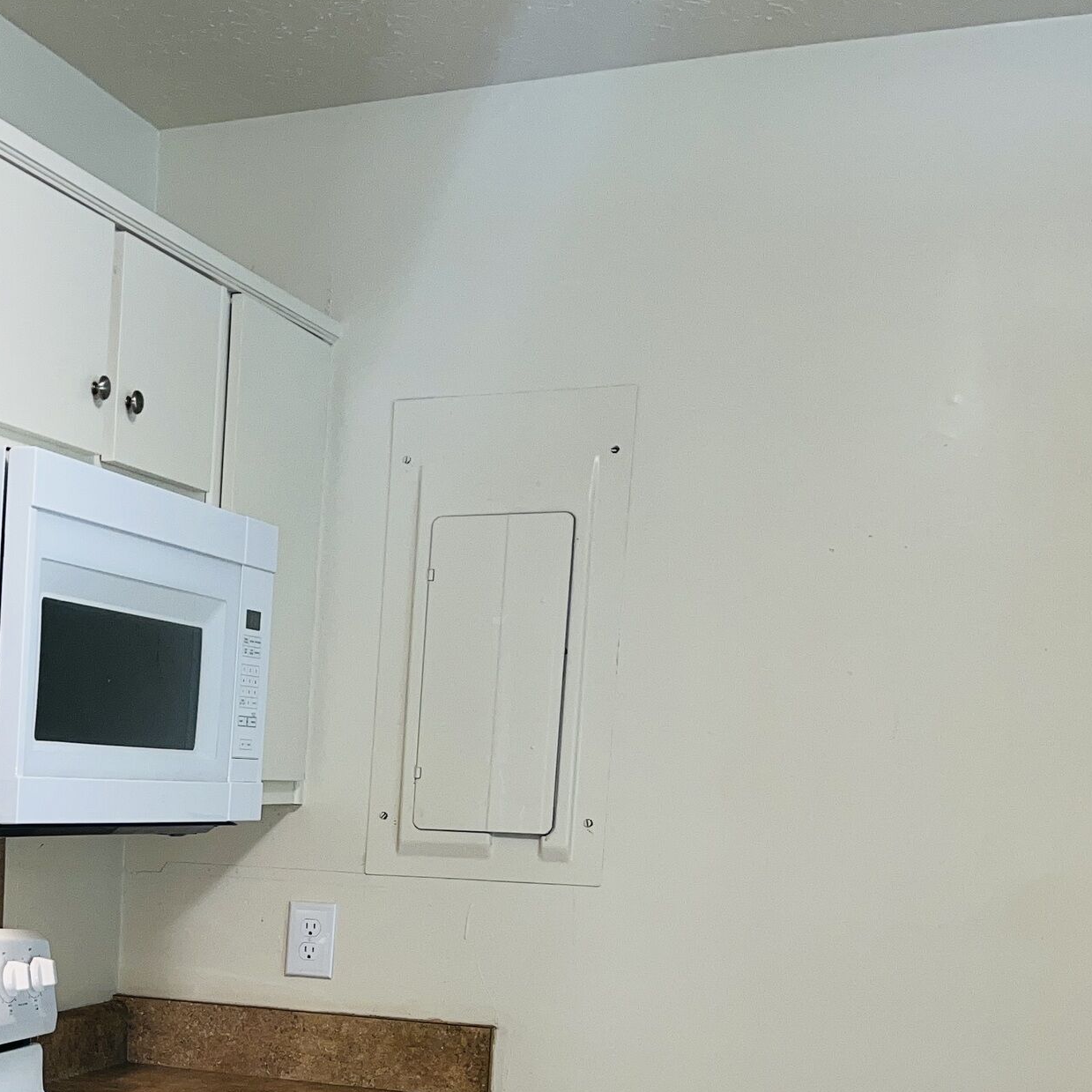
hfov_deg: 27.6
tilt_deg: -7.3
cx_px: -89
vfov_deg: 28.8
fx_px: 2034
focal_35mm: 57
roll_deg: -1.6
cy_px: 995
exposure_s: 1/30
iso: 40
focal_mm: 5.1
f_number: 1.6
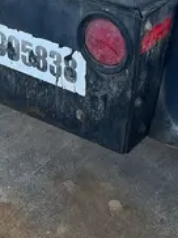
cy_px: -120
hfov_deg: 14.0
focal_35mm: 105
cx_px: 134
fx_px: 722
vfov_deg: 17.0
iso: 50
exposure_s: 1/428
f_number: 1.6
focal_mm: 5.1
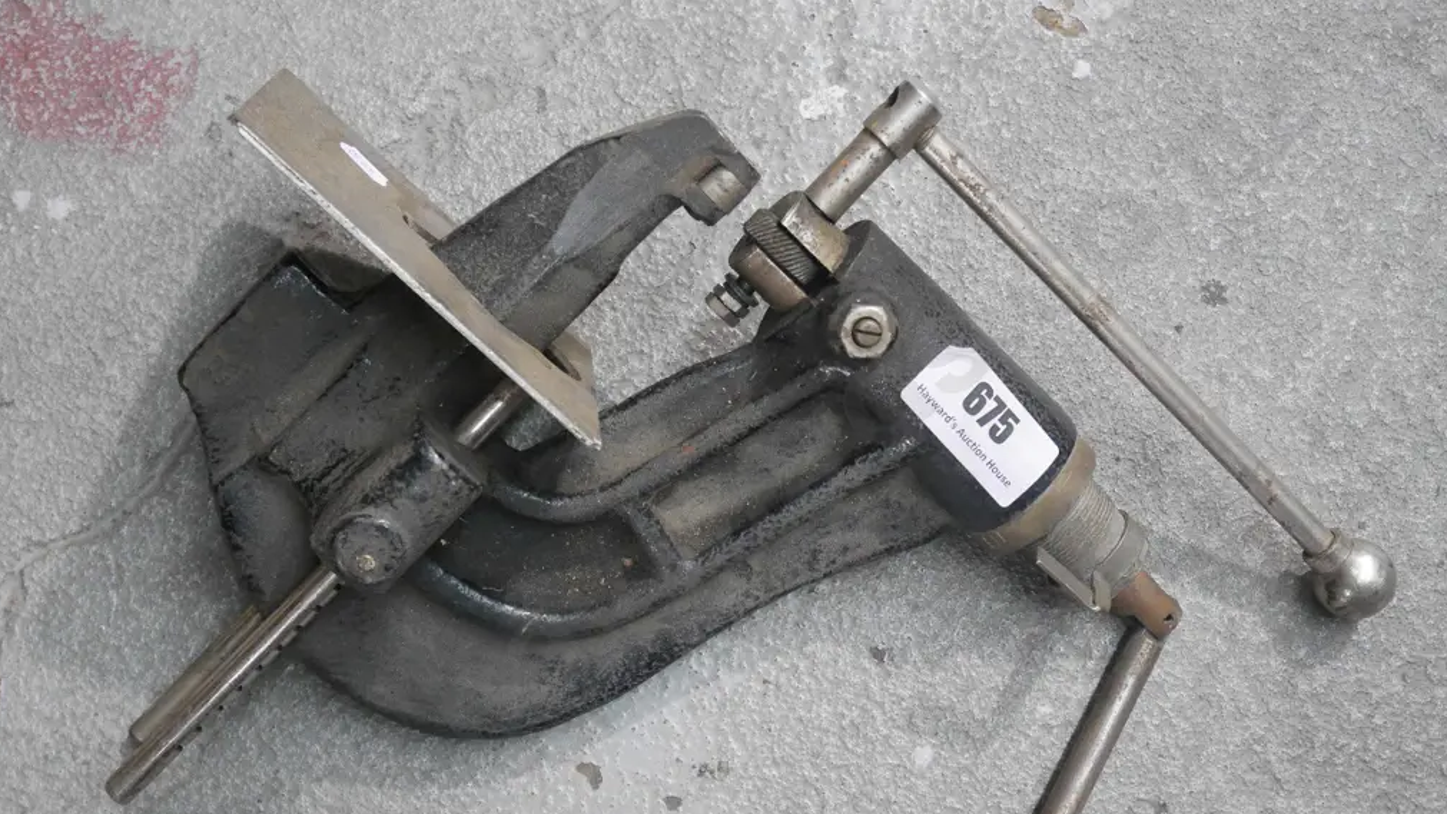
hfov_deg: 39.2
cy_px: 527
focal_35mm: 53
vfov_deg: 22.6
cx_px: 717
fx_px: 2034
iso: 3200
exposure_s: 1/20
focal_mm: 24
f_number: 5
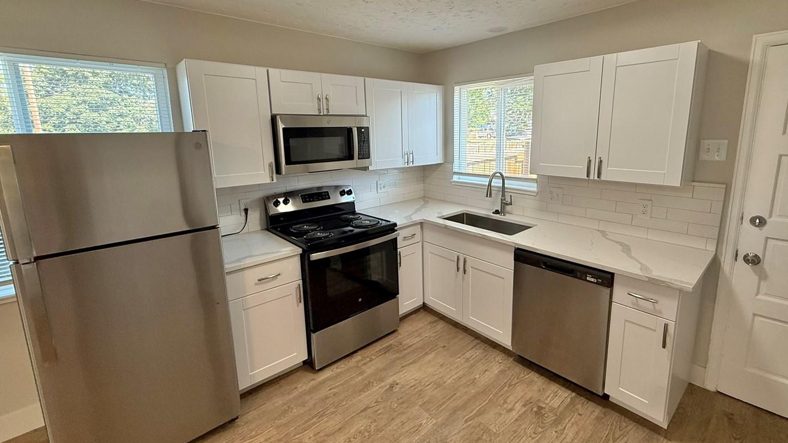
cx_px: 423
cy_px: 194
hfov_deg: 95.8
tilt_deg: -9.5
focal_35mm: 17
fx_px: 355
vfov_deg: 63.7
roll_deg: +1.3
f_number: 2.2
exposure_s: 1/120
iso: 160
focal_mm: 2.22
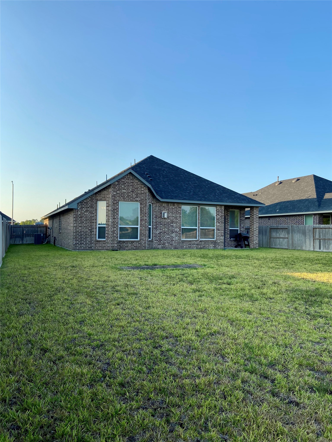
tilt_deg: +3.1
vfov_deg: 67.3
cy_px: 221
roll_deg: -0.7
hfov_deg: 53.1
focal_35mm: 26
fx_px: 332
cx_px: 166
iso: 32
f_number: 1.8
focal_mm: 4.25
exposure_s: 1/1135
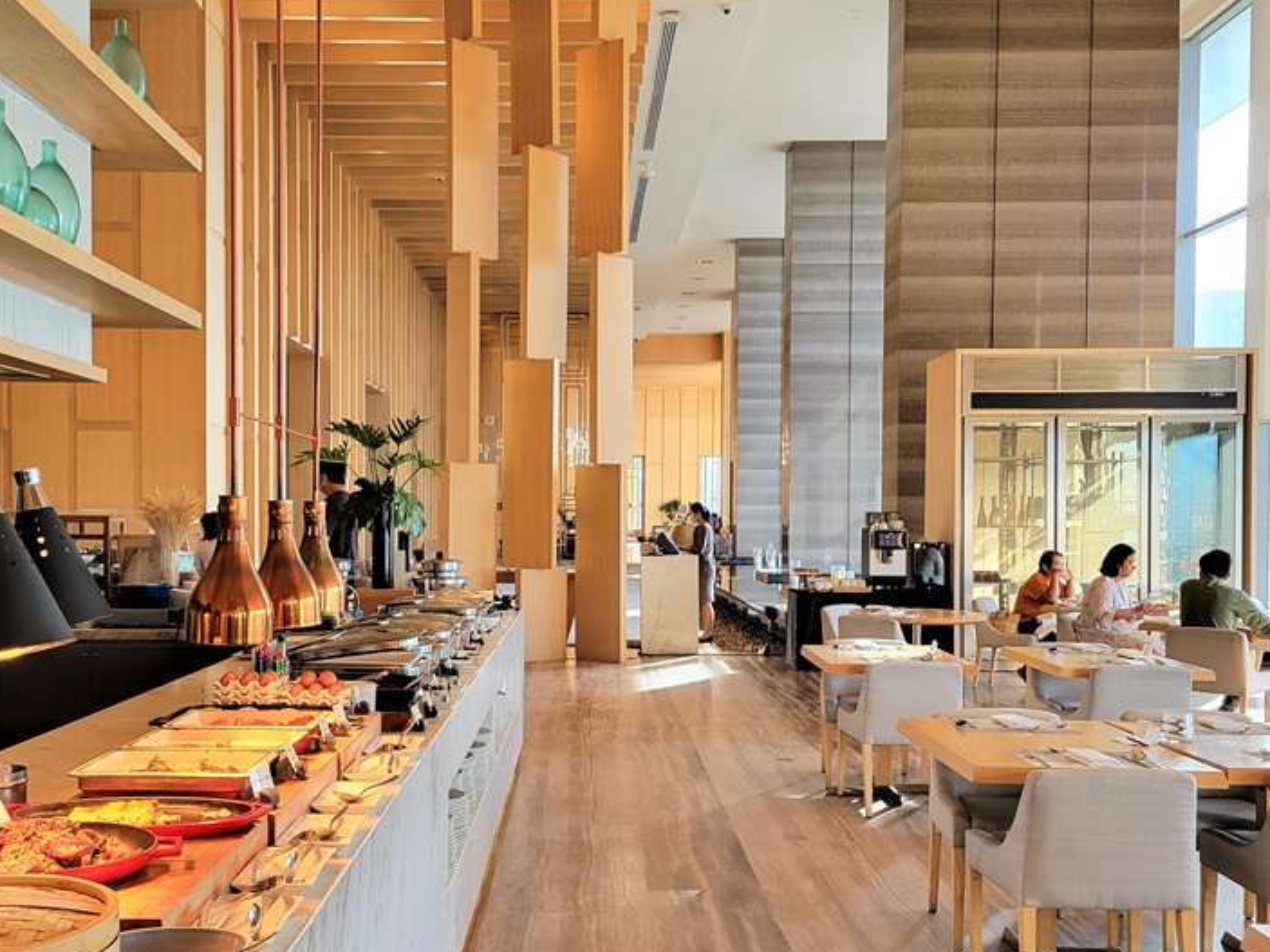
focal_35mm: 37
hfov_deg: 50.0
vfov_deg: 38.6
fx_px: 1357
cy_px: 540
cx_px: 544
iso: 40
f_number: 1.8
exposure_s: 1/117
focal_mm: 5.4
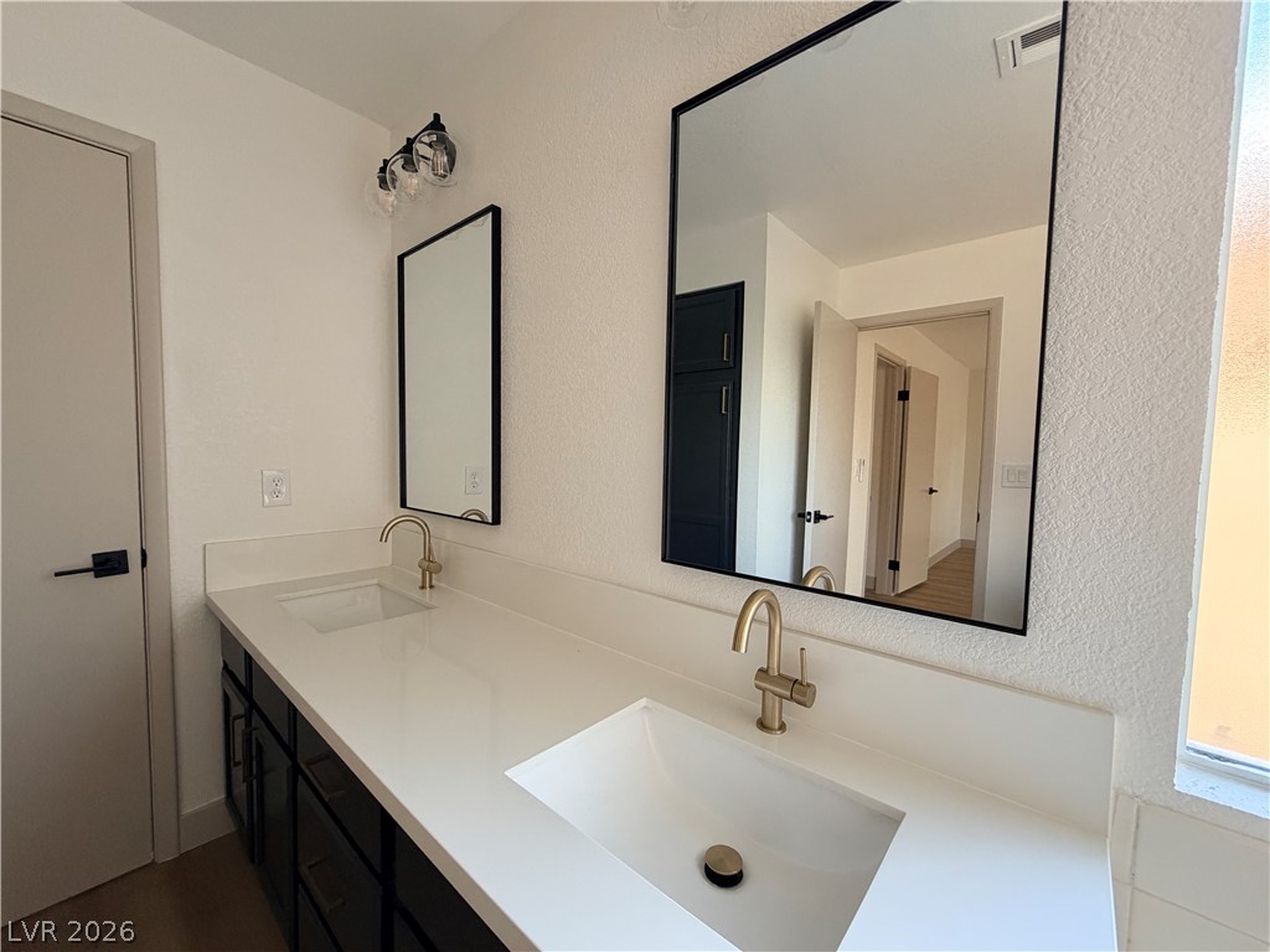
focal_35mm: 14
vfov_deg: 85.7
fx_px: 514
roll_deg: -0.7
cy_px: 476
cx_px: 635
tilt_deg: -3.8
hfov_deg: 102.1
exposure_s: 1/99
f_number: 2.2
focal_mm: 2.22
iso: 320
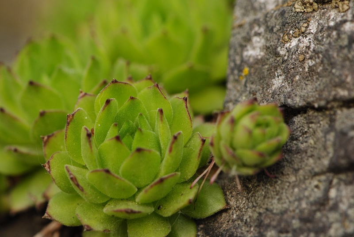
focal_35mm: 128
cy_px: 118
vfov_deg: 10.8
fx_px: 1256
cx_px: 177
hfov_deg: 16.0
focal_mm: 85
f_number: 6.3
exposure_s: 1/160
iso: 400
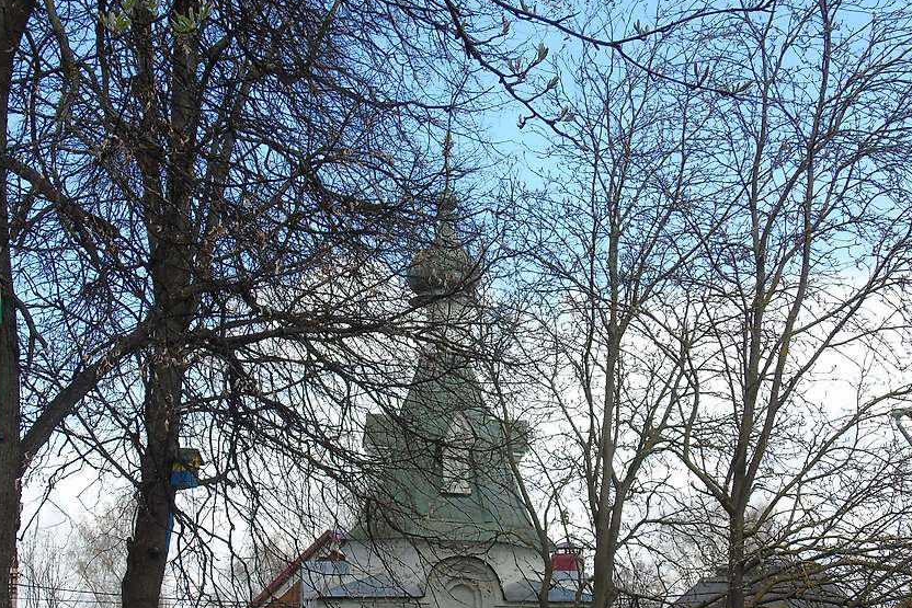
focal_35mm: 81
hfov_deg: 25.1
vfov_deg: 16.7
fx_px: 2052
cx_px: 437
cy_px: 480
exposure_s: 1/320
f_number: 4.3
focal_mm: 9.6
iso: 80
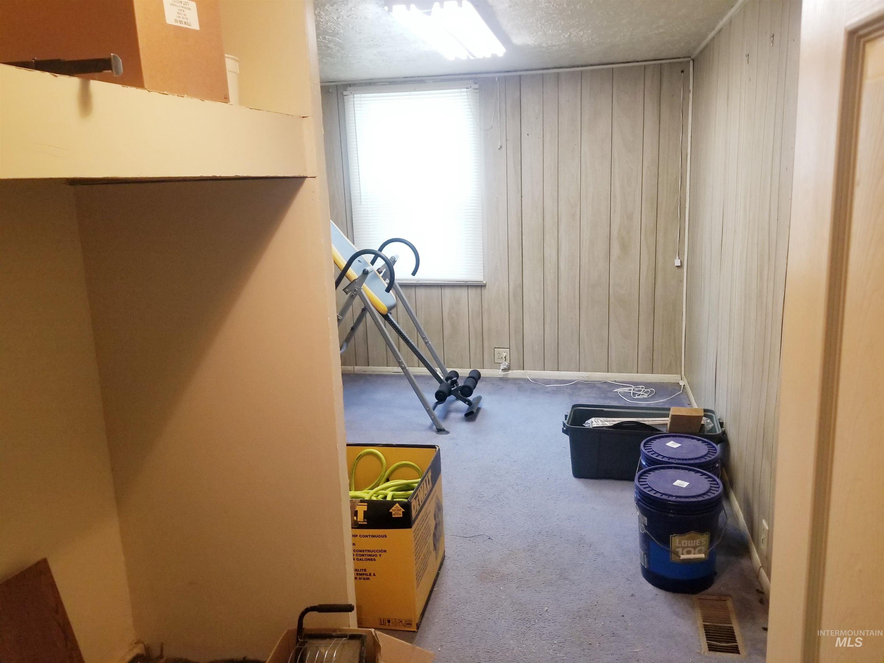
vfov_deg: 53.1
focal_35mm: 26
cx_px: 442
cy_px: 332
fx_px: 664
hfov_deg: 67.3
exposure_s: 1/30
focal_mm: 4.3
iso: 160
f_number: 1.7
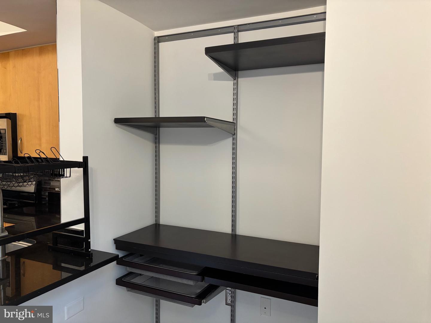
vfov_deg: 53.1
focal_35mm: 26
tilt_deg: -3.7
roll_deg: +0.1
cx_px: 216
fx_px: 324
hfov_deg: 67.3
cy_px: 162
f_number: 1.6
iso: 250
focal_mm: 5.96
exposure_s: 1/60
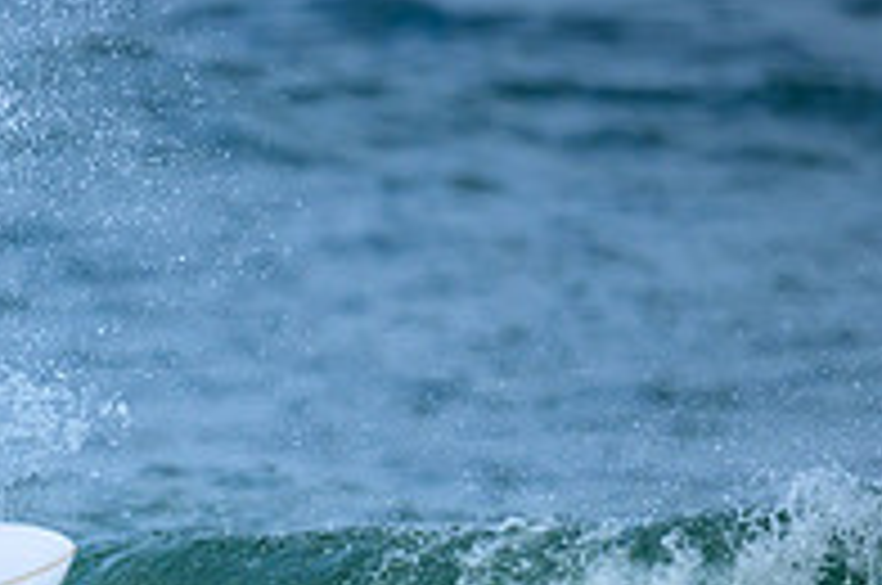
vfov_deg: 0.5
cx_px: -584
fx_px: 74162
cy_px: 734
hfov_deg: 0.7
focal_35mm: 3032
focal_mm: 800
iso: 320
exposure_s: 1/2000
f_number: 6.3
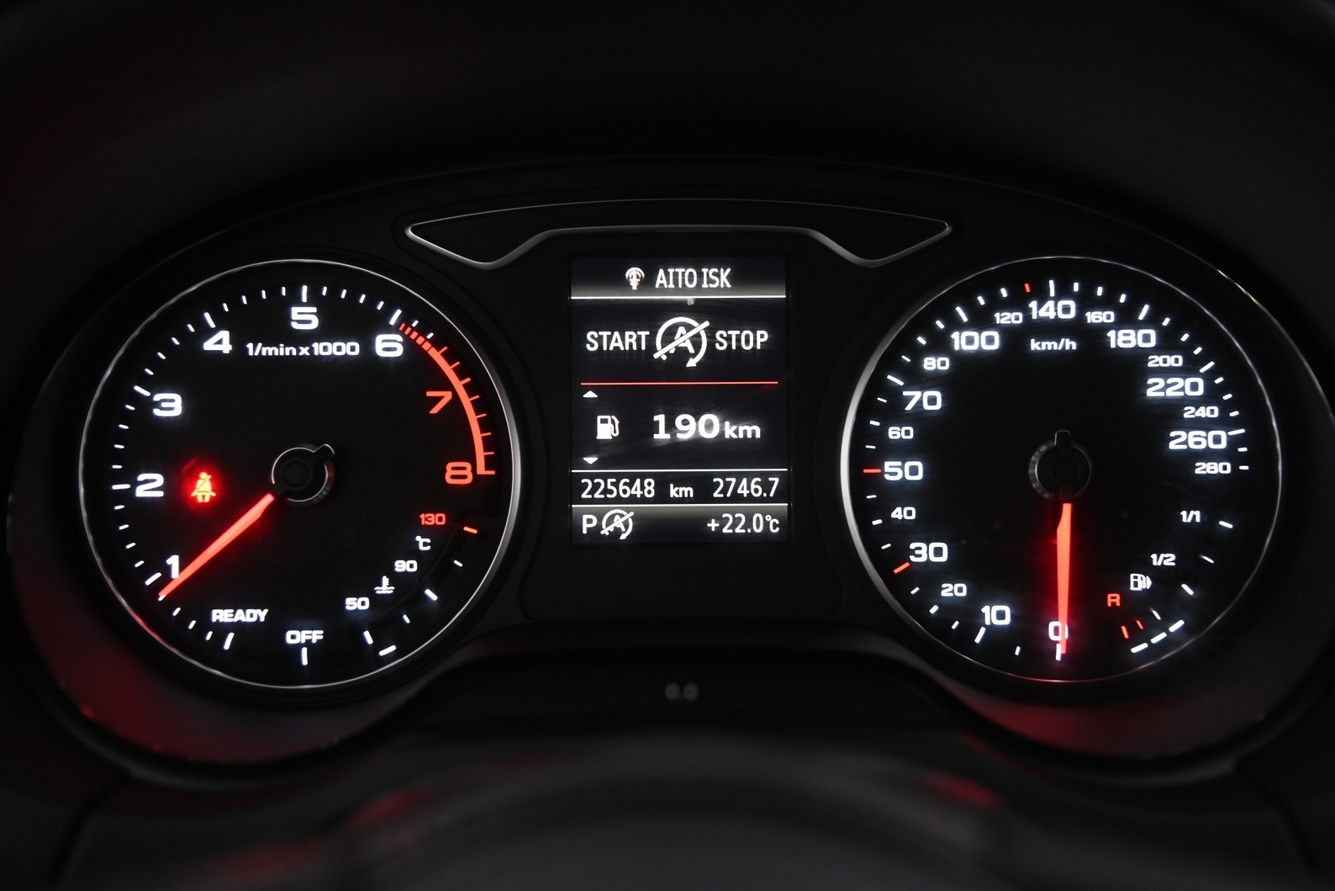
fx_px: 1743
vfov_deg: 28.7
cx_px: 676
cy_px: 443
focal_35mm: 47
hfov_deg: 41.9
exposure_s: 1/25
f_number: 4
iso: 2000
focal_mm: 46
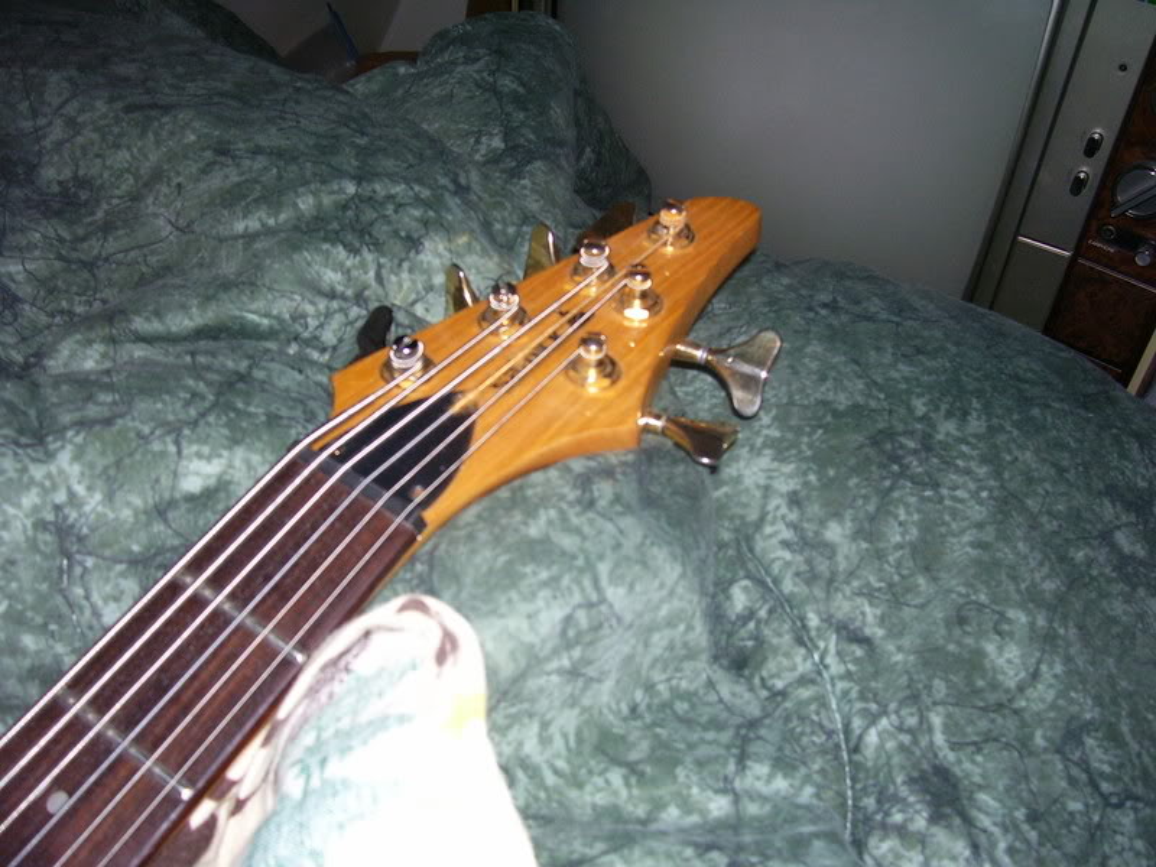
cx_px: 578
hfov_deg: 54.0
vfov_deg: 41.8
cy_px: 434
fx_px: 1135
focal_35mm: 34
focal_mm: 5.6
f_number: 2.7
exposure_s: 1/60
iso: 125
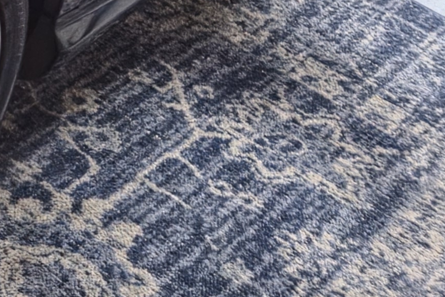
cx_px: -369
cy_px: -231
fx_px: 1372
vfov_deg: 11.5
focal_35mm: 111
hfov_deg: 15.6
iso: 2000
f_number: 1.8
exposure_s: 1/9.99
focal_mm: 5.4
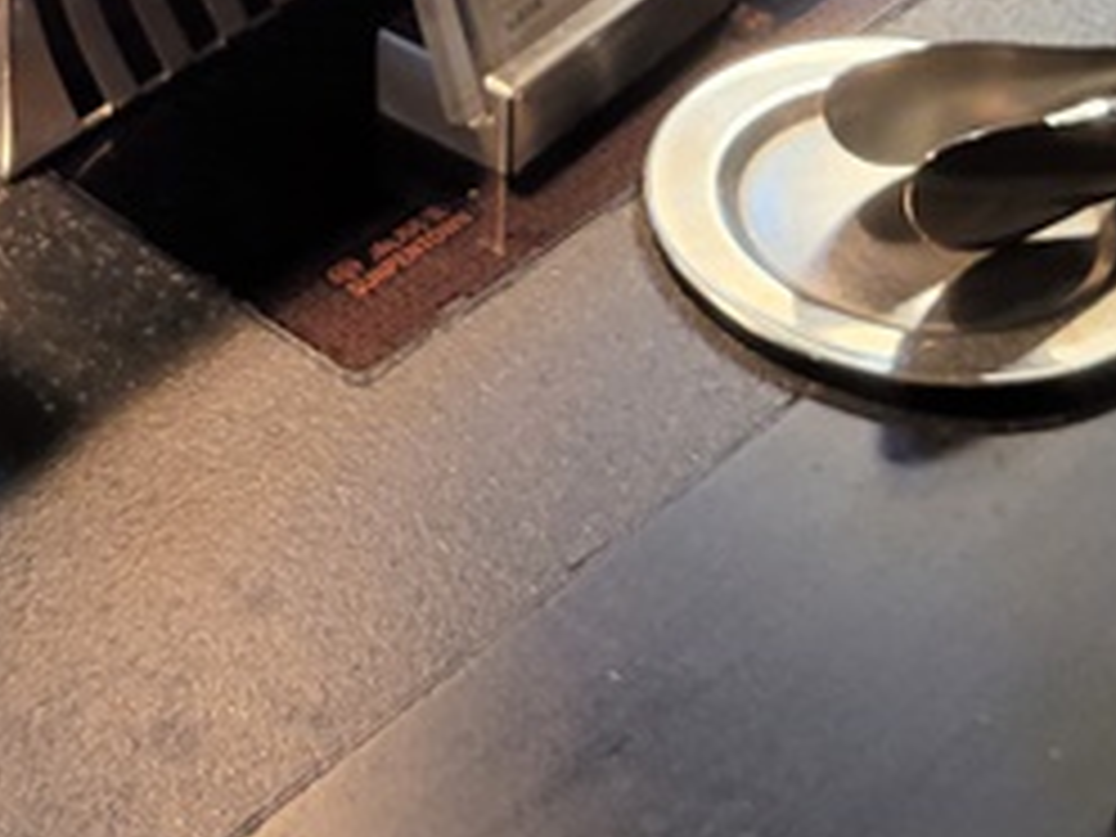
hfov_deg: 18.4
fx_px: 3385
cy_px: -392
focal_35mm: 105
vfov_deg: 13.3
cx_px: 126
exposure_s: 1/120
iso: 40
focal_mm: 5.4
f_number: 1.8
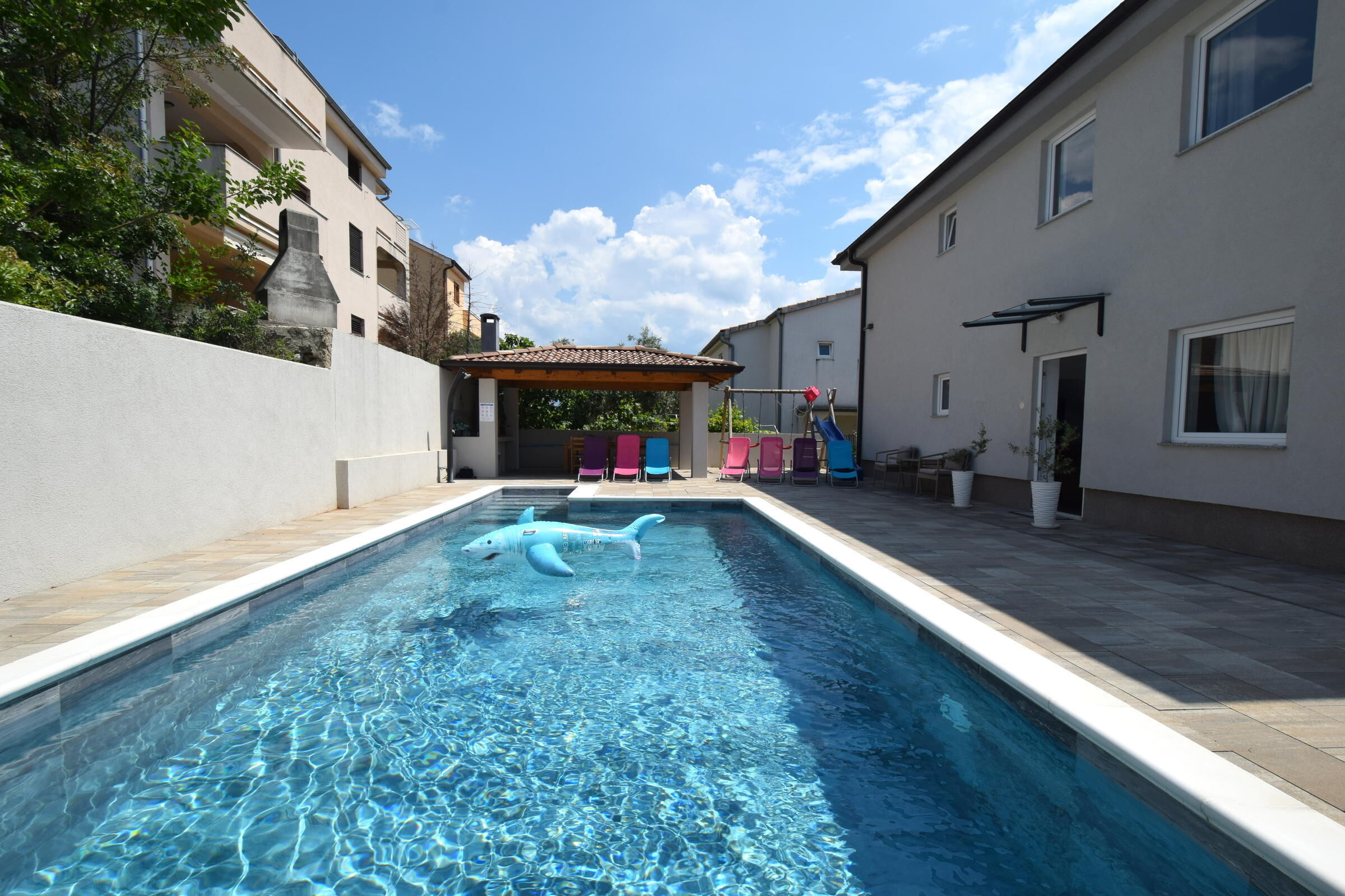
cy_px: 448
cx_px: 672
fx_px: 560
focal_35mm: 15
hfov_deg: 100.4
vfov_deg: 77.3
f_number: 10
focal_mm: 10
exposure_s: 1/400
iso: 200
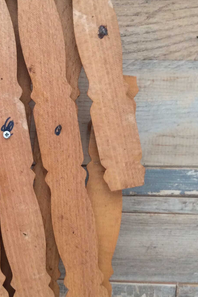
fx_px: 519
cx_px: 21
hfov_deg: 21.1
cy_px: 140
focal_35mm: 63
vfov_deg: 31.9
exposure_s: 1/25
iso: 80
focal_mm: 3.3
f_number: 2.4
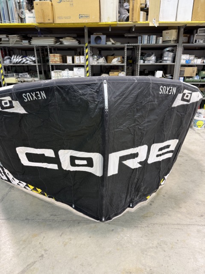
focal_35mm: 24
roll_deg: +0.1
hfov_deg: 56.8
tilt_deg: -20.1
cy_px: 137
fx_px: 190
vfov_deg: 71.6
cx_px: 102
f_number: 1.78
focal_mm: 6.76
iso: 125
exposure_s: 1/50
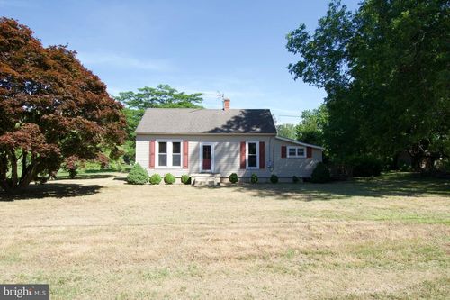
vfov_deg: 59.5
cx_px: 225
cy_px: 150
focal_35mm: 21
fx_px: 262
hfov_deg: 81.2
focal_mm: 14
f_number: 14
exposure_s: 1/400
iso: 1000
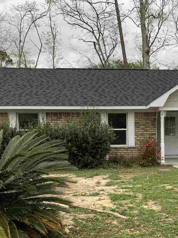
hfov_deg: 28.5
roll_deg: +1.6
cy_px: 164
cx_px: 141
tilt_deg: -4.5
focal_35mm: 50
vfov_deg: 37.6
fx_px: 343
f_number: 1.8
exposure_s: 1/194
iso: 25
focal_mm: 4.25
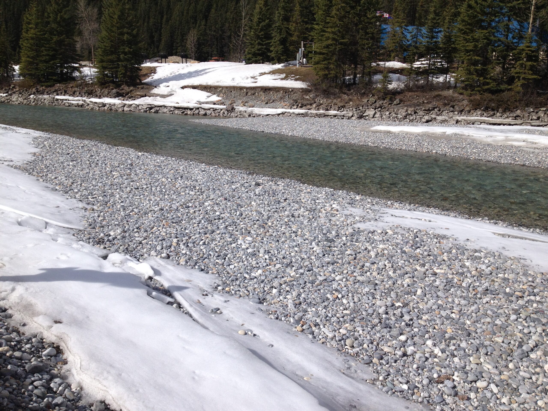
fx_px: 554
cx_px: 274
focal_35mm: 35
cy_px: 206
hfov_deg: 52.6
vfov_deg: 40.7
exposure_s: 1/3460
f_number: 2.4
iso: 50
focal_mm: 4.28
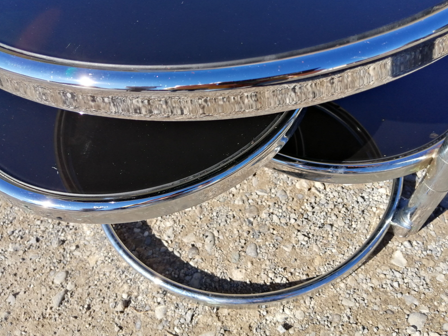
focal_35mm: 27
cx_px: 226
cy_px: 166
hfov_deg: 65.3
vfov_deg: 51.3
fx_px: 349
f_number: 1.8
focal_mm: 3.46
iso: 50
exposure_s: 1/1439
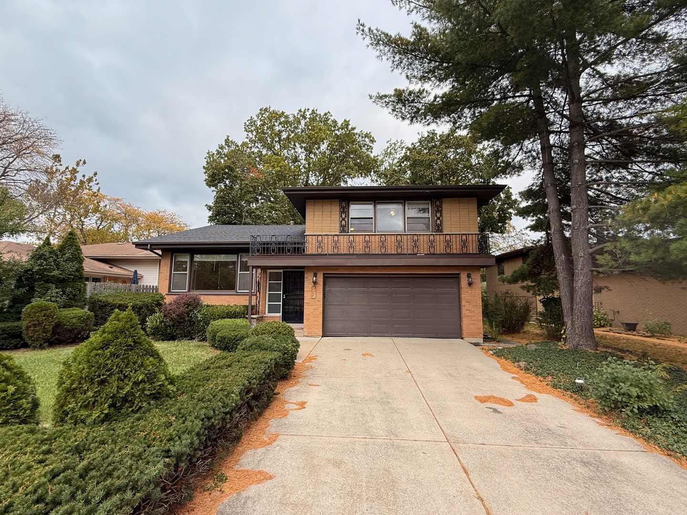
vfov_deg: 85.7
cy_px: 258
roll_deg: -0.5
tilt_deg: +7.6
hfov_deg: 102.1
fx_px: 278
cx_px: 344
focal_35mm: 14
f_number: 2.2
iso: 64
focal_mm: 2.22
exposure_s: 1/531
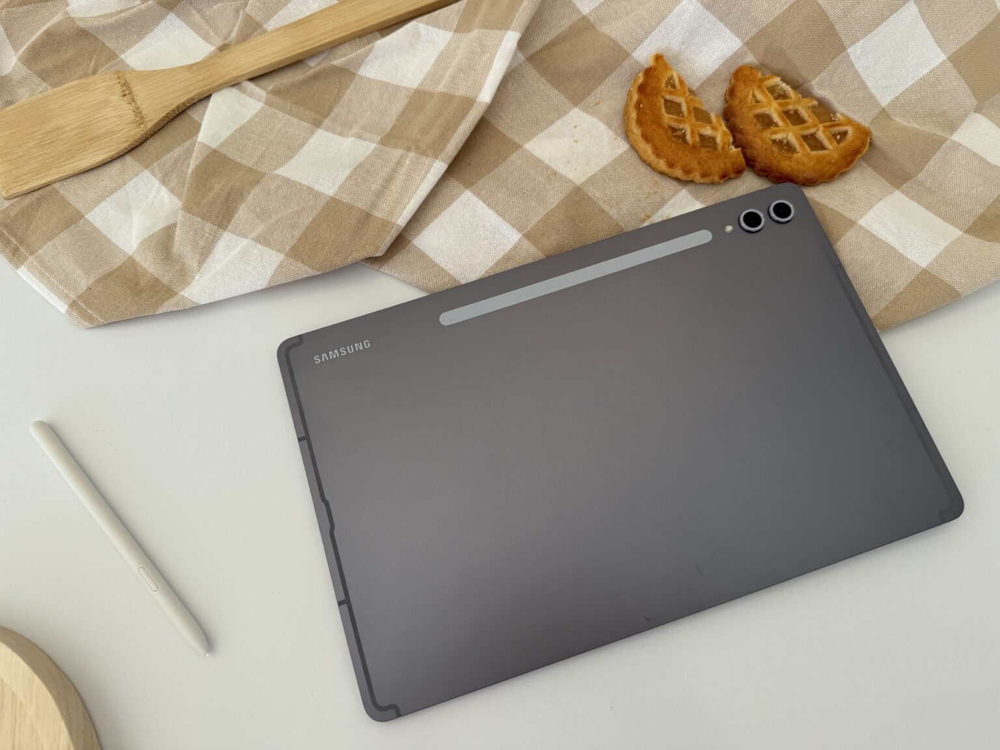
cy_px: 375
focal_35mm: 24
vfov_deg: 56.8
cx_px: 500
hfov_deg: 71.6
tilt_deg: -71.0
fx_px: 693
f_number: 1.78
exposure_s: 1/1812
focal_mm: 6.76
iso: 80
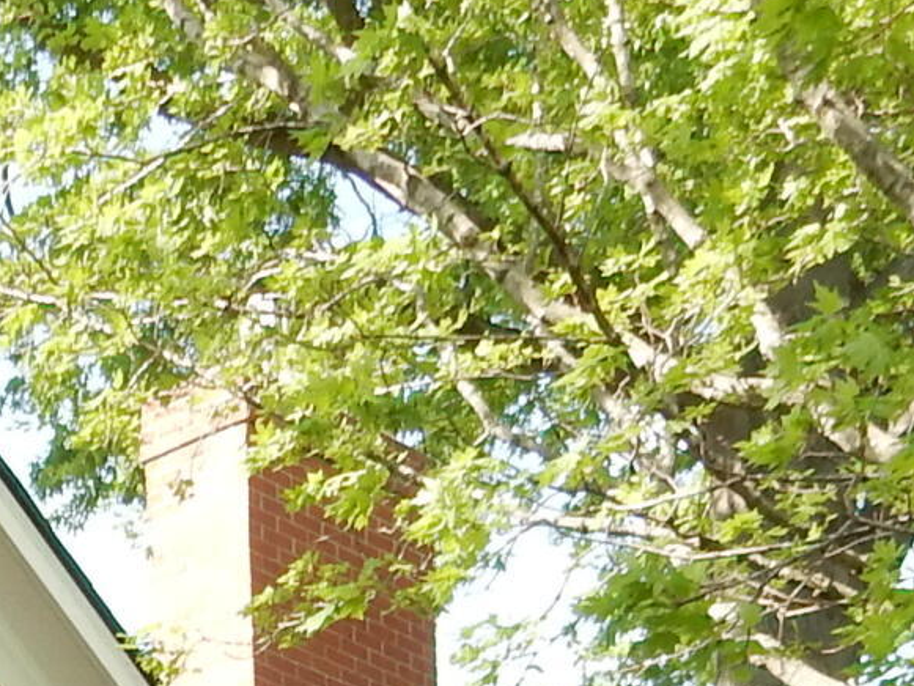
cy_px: 1610
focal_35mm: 129
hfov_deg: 14.6
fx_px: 3407
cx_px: -297
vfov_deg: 10.1
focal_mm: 4.5
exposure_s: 1/200
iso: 125
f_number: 3.7
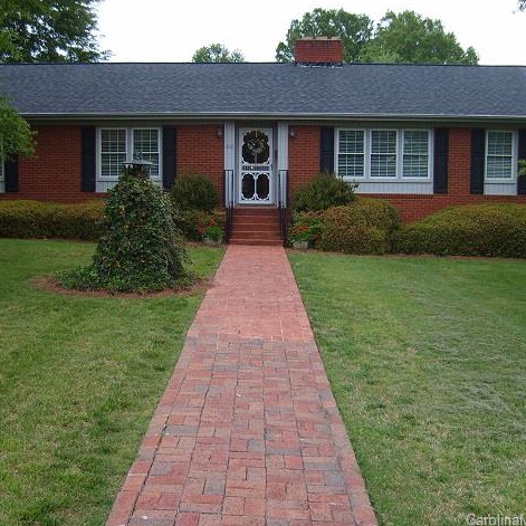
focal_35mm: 42
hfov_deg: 40.0
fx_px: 722
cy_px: 262
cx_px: 237
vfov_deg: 40.0
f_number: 2.8
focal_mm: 5.8
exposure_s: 1/180
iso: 50
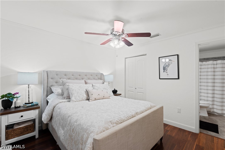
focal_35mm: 16
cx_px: 112
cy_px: 75
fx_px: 100
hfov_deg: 96.7
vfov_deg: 73.7
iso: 640
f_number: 11
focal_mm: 16
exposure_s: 1/4
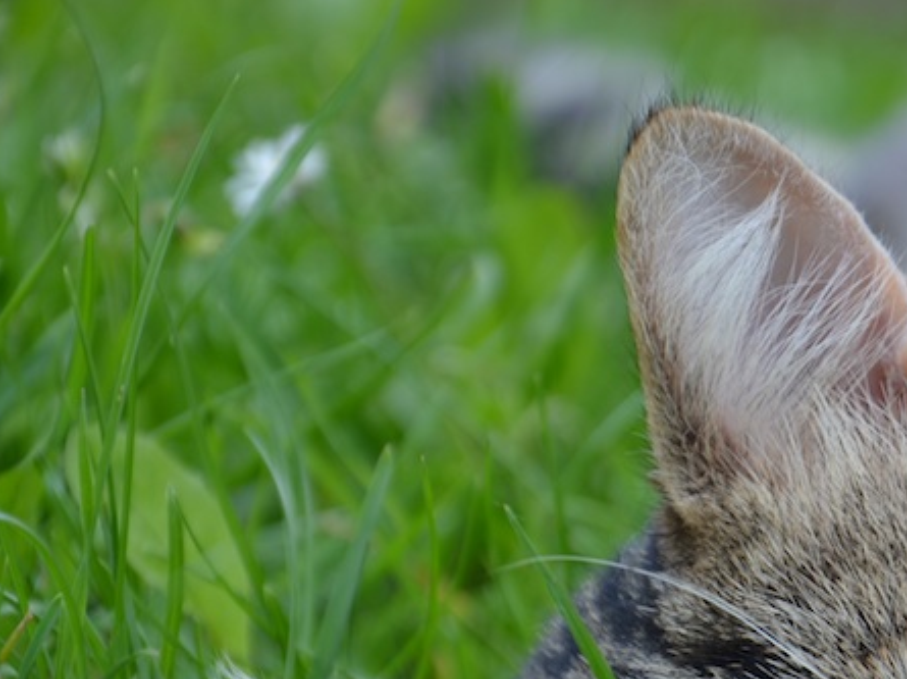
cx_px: 933
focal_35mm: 348
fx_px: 9114
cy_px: 687
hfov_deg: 5.7
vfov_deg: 4.3
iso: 100
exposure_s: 1/60
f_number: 5.6
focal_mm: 105
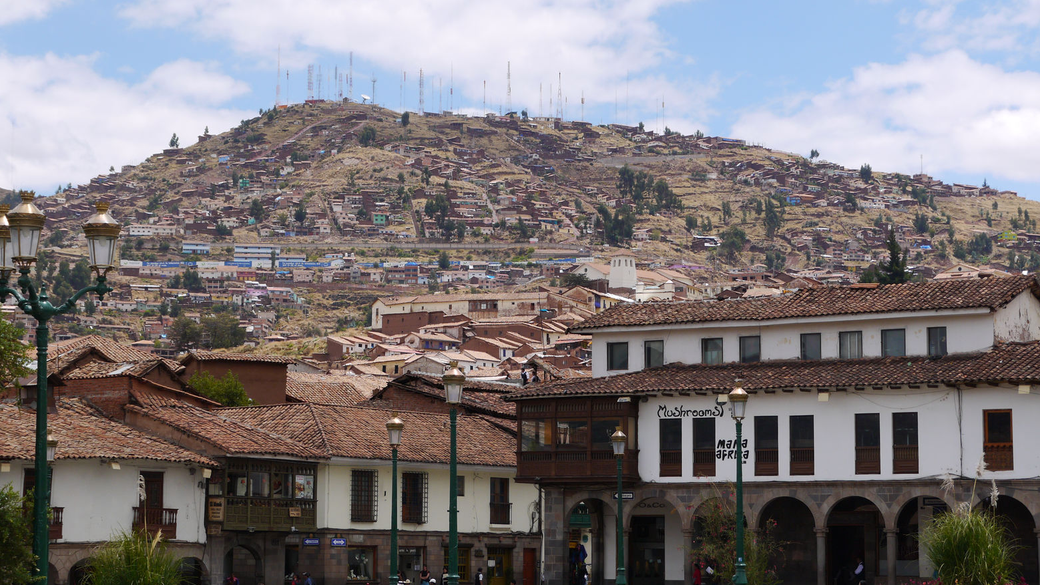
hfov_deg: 22.7
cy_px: 288
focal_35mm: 94
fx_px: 2592
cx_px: 507
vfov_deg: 12.9
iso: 160
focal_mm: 42
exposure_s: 1/400
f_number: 9
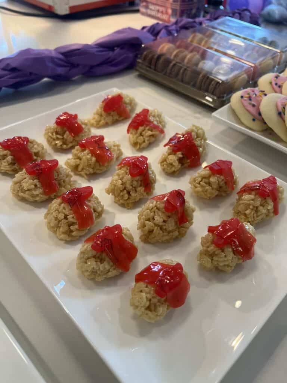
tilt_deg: -46.1
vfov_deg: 67.3
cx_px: 144
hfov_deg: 53.1
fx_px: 287
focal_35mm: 26
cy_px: 192
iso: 100
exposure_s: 1/120
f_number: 1.5
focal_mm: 5.7
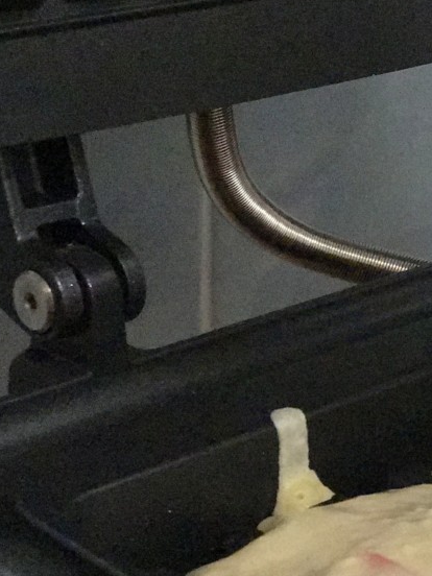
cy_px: 311
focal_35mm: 124
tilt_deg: -21.3
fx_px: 2063
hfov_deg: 11.6
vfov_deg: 15.9
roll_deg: -4.8
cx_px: 592
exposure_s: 1/50
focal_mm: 6.6
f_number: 2.8
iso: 800
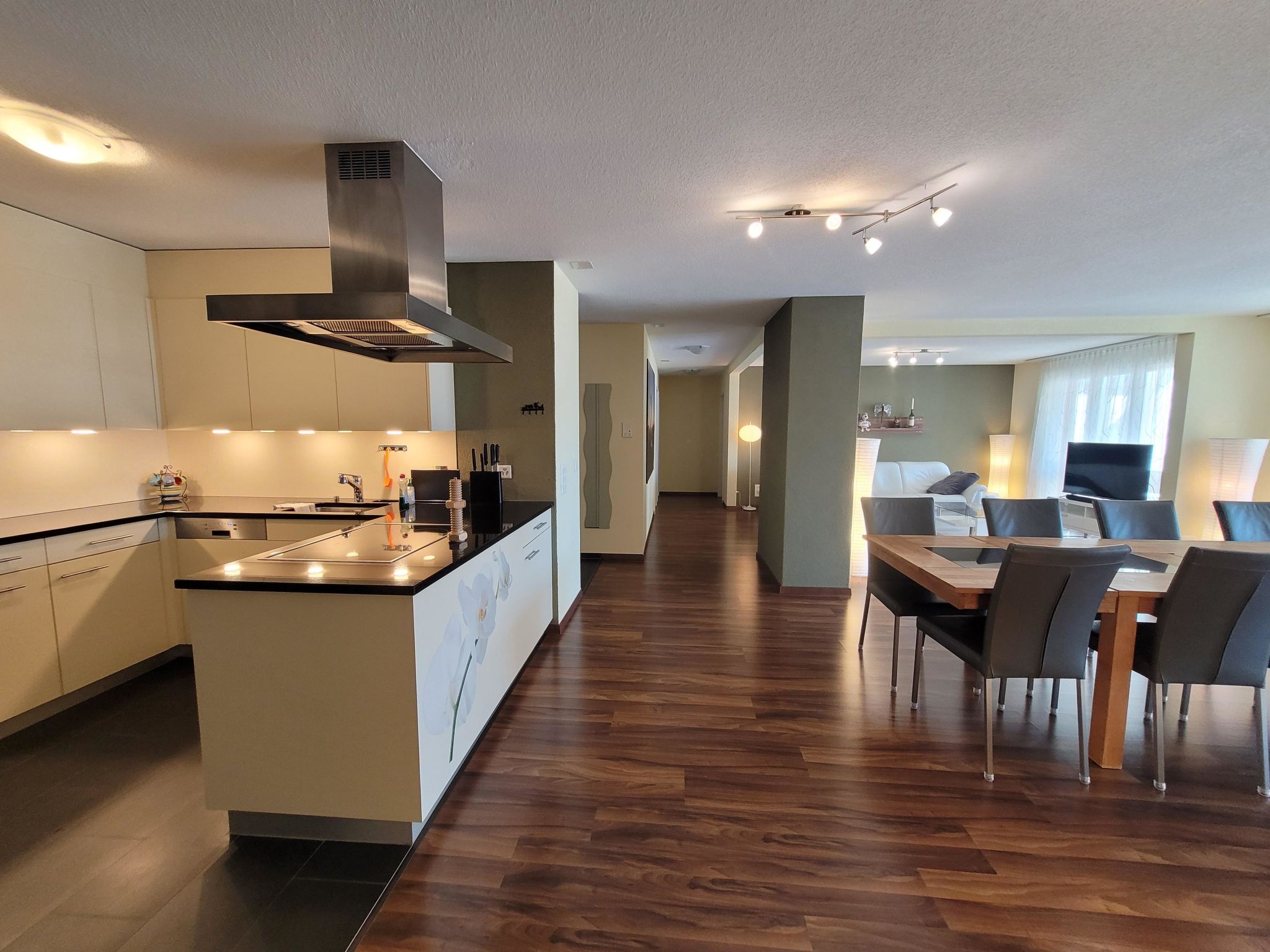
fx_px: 477
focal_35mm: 13
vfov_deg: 89.9
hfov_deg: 106.2
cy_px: 476
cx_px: 635
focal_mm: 1.74
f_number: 2.2
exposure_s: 1/50
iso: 125
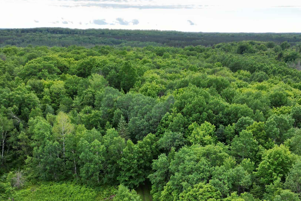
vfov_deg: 28.0
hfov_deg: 41.9
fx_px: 393
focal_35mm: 47
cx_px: 151
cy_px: 161
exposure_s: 1/1250
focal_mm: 6.72
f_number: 1.7
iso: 100
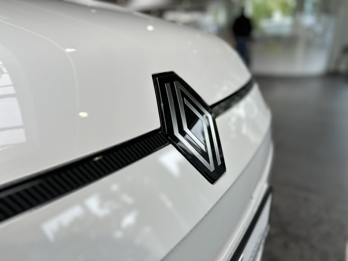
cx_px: 174
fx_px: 241
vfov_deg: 56.8
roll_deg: +0.2
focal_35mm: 24
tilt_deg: -18.3
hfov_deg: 71.6
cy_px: 130
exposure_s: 1/395
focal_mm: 6.86
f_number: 1.78
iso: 80
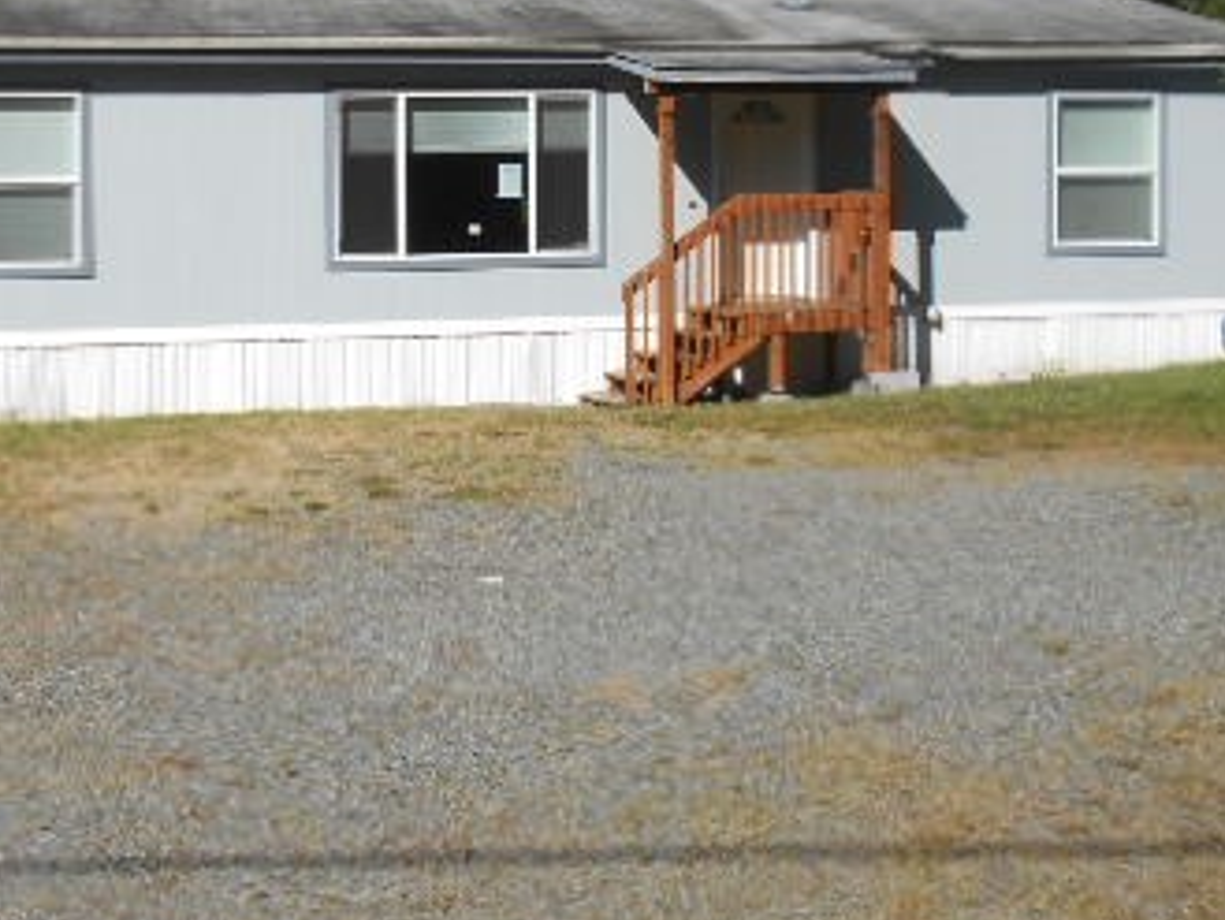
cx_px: 413
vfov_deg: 21.5
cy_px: 253
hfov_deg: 28.4
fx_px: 2407
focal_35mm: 68
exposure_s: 1/800
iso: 80
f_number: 3.7
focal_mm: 6.3
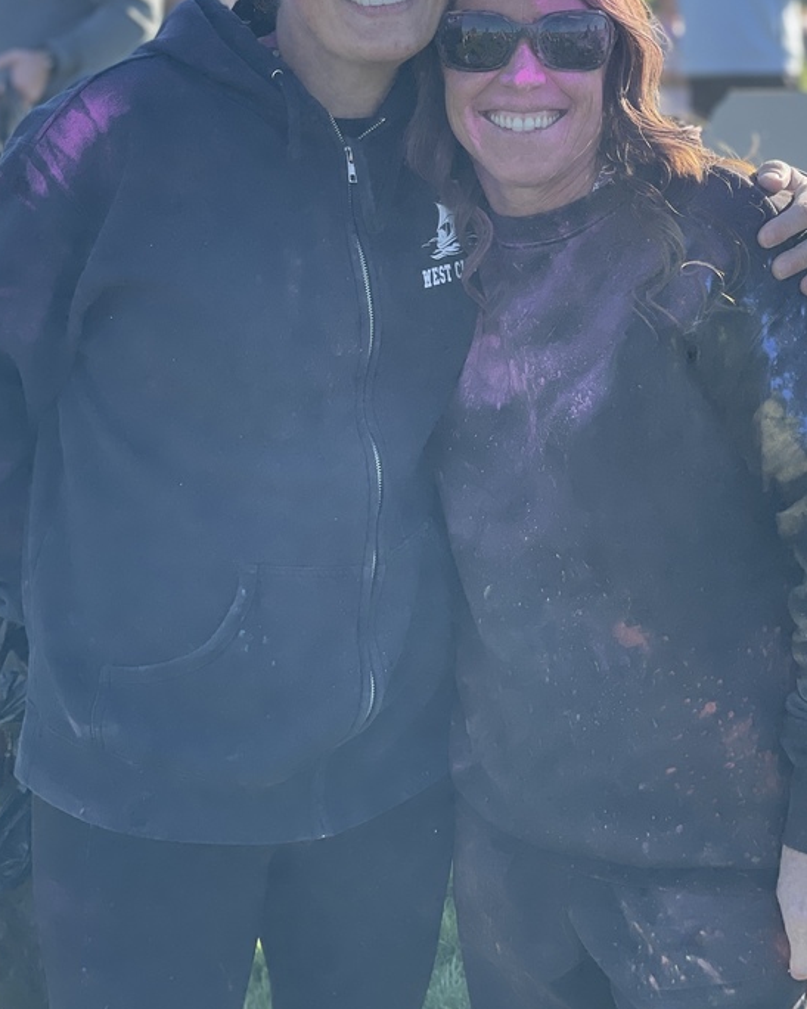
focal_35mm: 76
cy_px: 322
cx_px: 429
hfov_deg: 20.2
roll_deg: +2.2
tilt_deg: -10.2
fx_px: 2269
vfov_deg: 24.9
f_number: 2
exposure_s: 1/444
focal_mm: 6
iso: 32
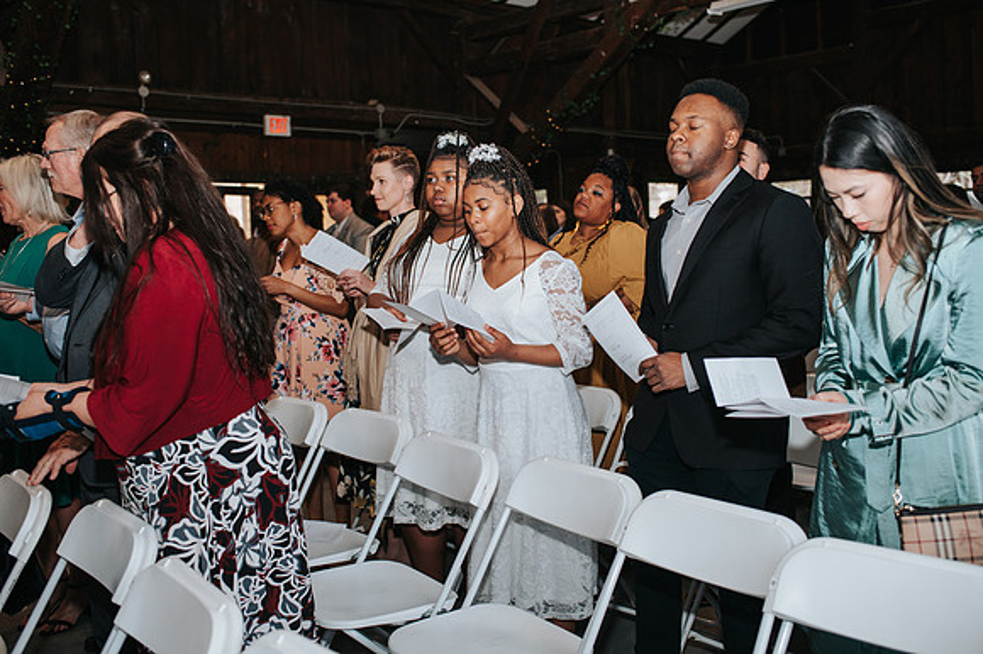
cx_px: 492
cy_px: 327
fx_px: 955
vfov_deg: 37.8
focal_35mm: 35
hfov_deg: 54.5
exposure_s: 1/160
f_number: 2.8
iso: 1000
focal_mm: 35
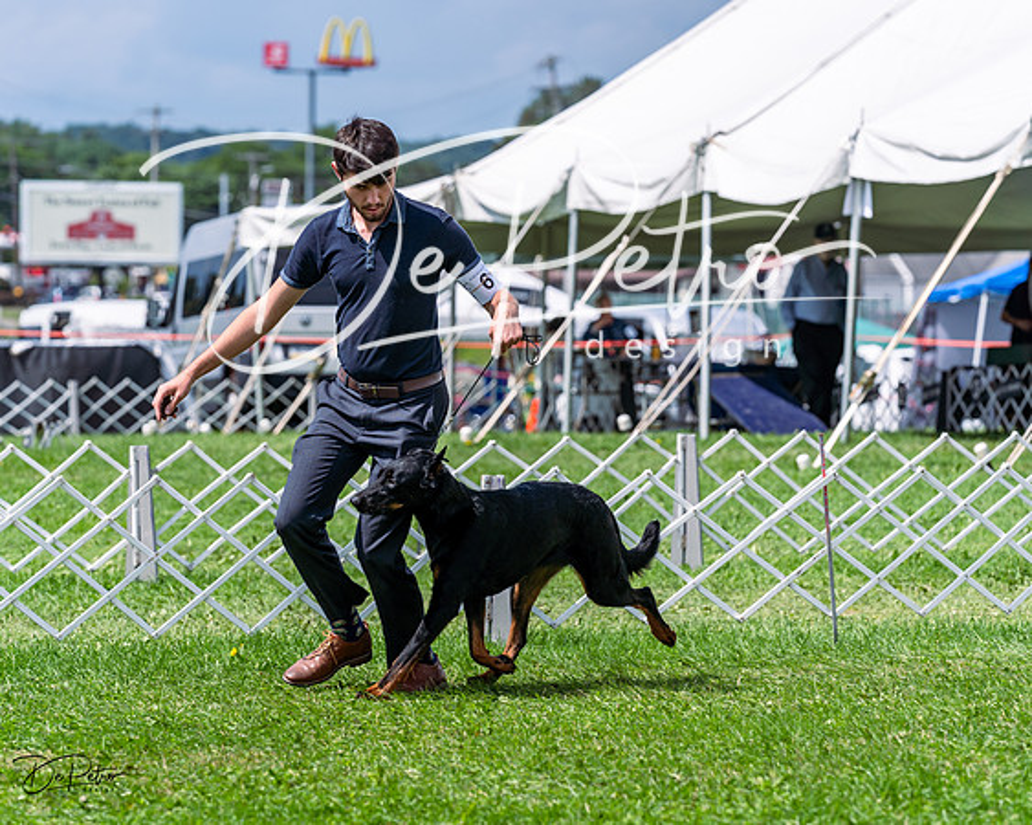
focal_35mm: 173
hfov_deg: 11.1
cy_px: 412
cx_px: 516
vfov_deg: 8.9
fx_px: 5295
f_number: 5
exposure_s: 1/1000
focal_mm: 154
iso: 100
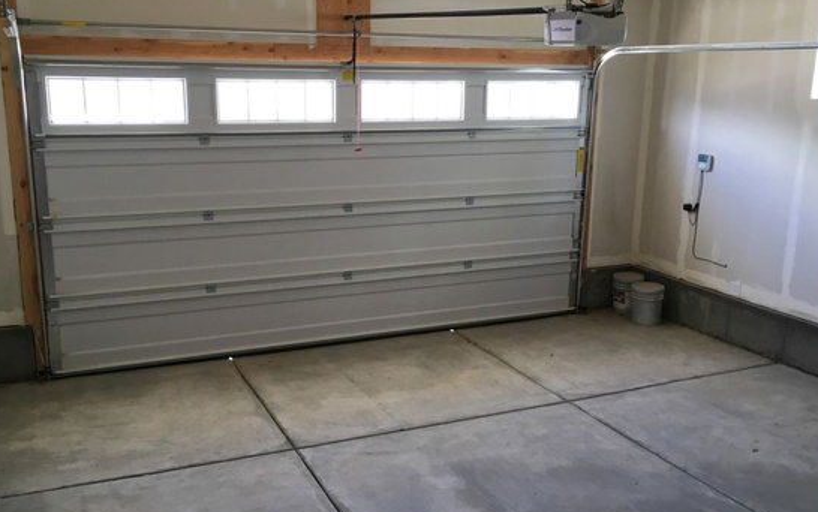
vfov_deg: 35.4
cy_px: 269
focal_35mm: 36
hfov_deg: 54.0
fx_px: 803
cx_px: 400
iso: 32
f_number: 2.2
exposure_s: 1/30
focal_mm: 4.15
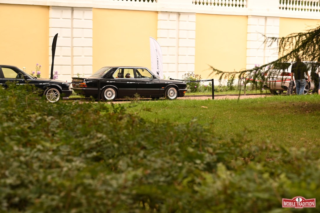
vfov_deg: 19.5
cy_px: 106
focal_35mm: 70
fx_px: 622
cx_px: 160
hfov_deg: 28.8
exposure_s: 1/250
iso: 640
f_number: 7.1
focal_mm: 70
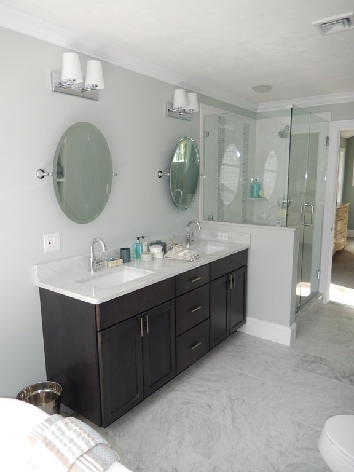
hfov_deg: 54.9
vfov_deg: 69.4
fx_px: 341
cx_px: 177
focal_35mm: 25
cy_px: 236
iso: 125
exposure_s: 1/40
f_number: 3.4
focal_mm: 4.5
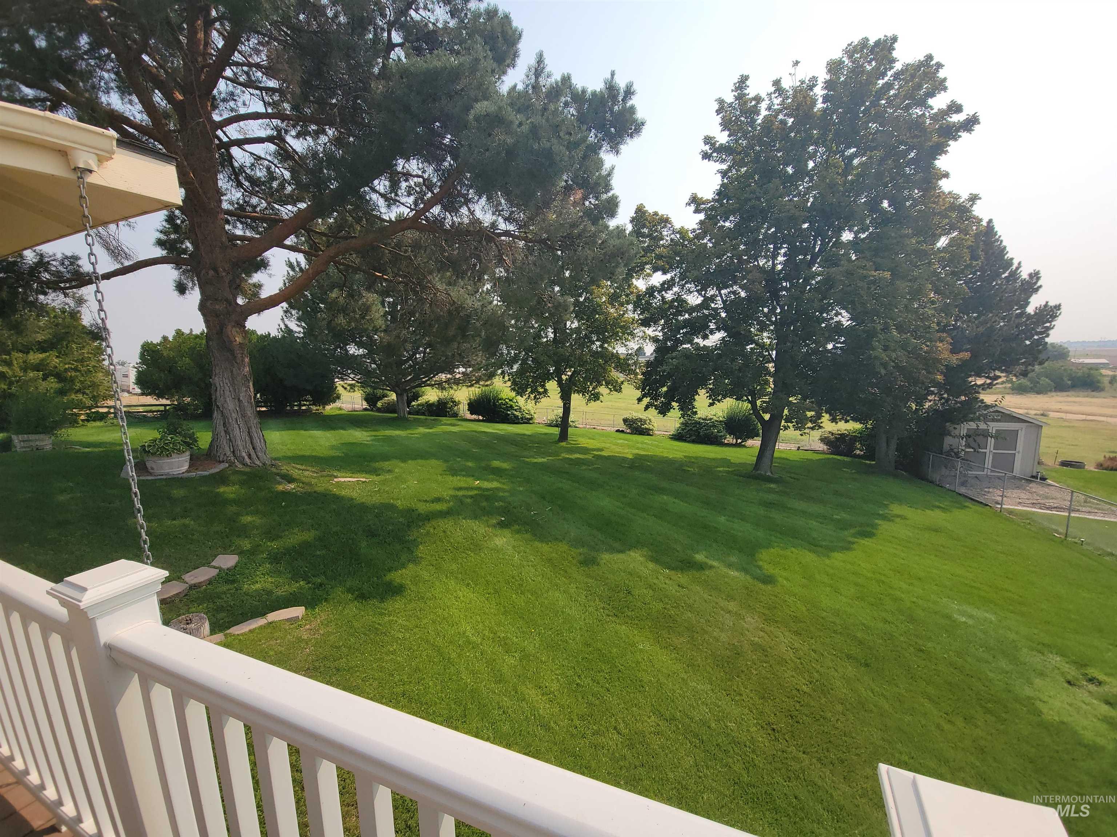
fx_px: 419
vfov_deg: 89.9
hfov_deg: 106.2
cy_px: 418
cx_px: 558
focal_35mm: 13
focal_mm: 2.2
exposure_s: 1/1668
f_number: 2.2
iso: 50
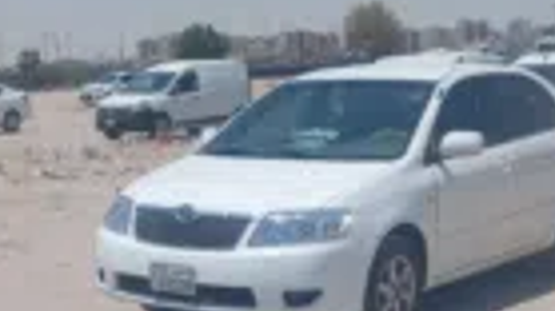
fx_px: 1250
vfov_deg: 13.7
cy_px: 385
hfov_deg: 25.0
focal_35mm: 85
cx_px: 224
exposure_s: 1/1266
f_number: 1.8
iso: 101
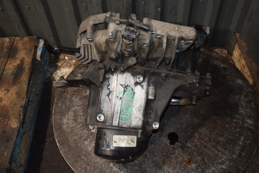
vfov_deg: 34.2
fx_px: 280
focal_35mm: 39
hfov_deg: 49.6
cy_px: 86
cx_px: 130
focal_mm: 26
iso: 800
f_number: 5
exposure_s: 1/60
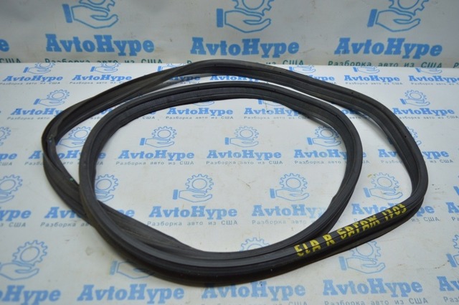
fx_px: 382
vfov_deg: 43.5
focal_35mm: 30
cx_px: 230
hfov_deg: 62.0
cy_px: 152
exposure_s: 1/100
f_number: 3.5
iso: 400
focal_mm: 20
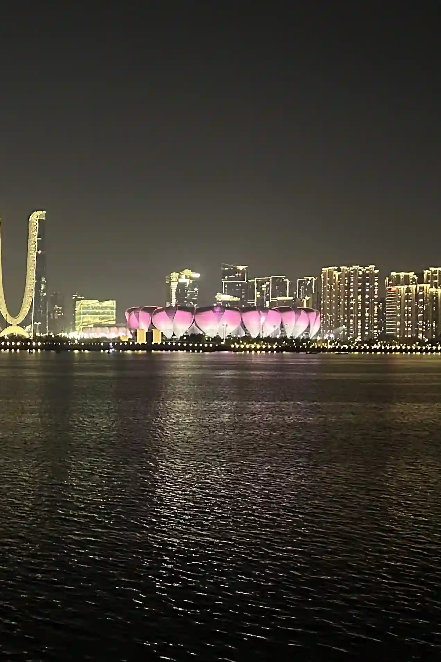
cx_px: 1
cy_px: 334
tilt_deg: -0.5
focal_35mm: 57
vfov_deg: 35.1
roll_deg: -0.5
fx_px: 1047
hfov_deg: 22.8
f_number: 1.5
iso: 640
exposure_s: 1/25
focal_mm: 5.7
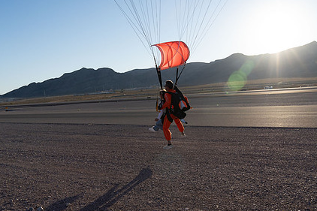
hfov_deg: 56.5
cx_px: 199
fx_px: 290
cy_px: 126
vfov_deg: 39.8
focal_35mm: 33
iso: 800
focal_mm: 24
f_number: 9
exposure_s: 1/2000
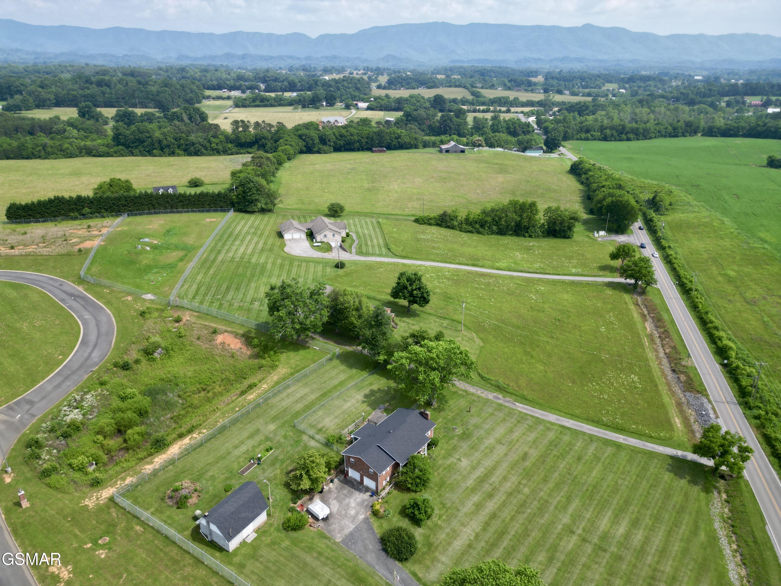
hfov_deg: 71.6
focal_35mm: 24
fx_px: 541
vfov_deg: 56.8
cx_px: 390
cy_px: 293
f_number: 1.7
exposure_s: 1/1600
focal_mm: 6.72
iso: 100
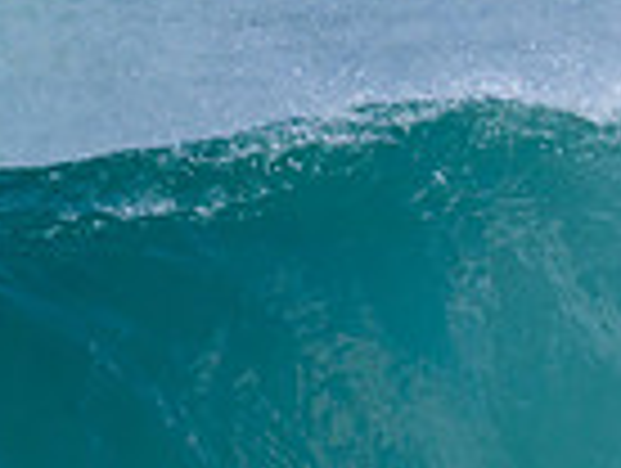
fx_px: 57992
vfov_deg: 0.5
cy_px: 515
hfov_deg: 0.6
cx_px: 1282
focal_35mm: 3227
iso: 640
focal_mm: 800
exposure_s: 1/2000
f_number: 11
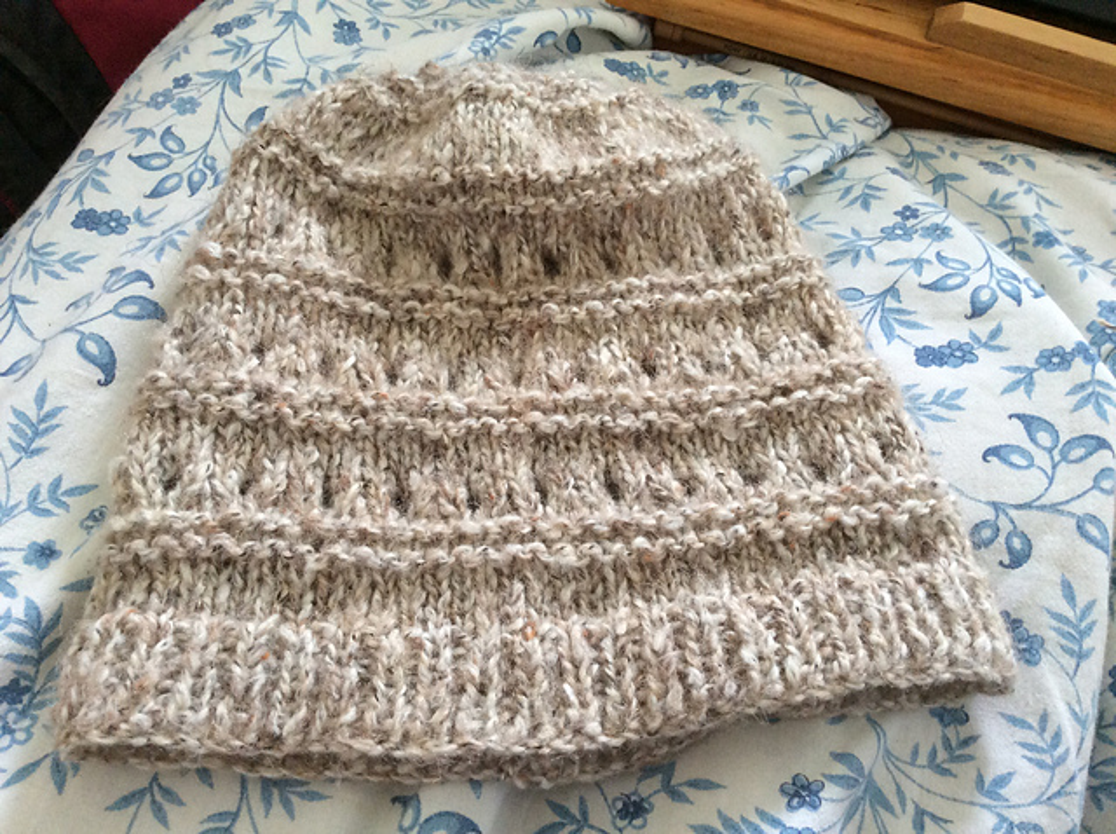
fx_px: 1030
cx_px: 558
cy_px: 417
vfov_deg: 44.1
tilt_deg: -55.9
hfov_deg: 56.9
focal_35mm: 32
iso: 125
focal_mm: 3.3
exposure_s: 1/25
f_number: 2.4
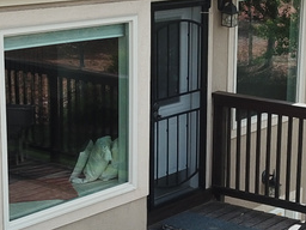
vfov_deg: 14.2
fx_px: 919
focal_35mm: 104
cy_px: 143
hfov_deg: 18.9
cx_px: 198
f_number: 2.2
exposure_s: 1/702
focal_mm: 4.73
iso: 100
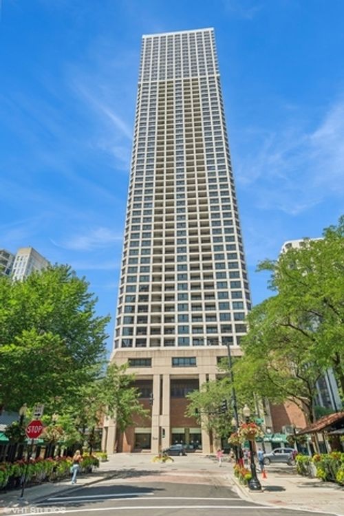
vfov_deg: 84.0
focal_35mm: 20
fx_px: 287
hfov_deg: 61.9
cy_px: 258
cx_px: 172
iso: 100
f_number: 8
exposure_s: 1/800
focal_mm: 20
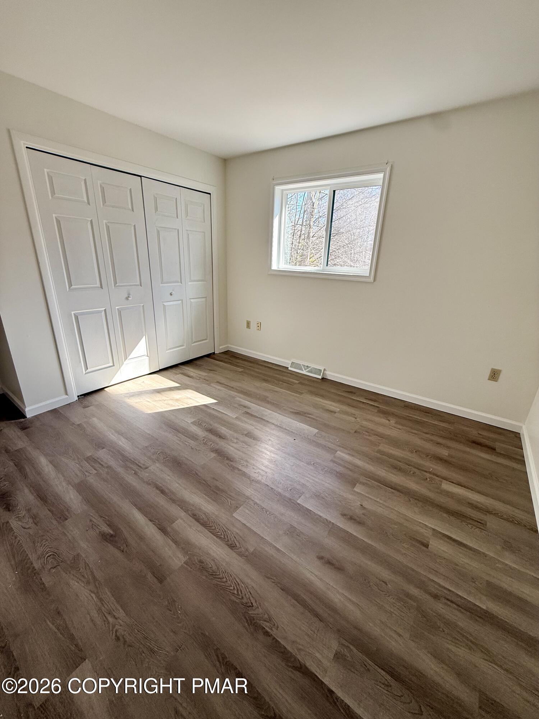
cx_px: 270
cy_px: 360
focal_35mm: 14
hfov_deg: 85.7
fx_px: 291
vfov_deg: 102.1
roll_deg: -3.1
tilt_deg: -19.4
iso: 64
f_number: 2.2
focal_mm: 2.22
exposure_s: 1/106
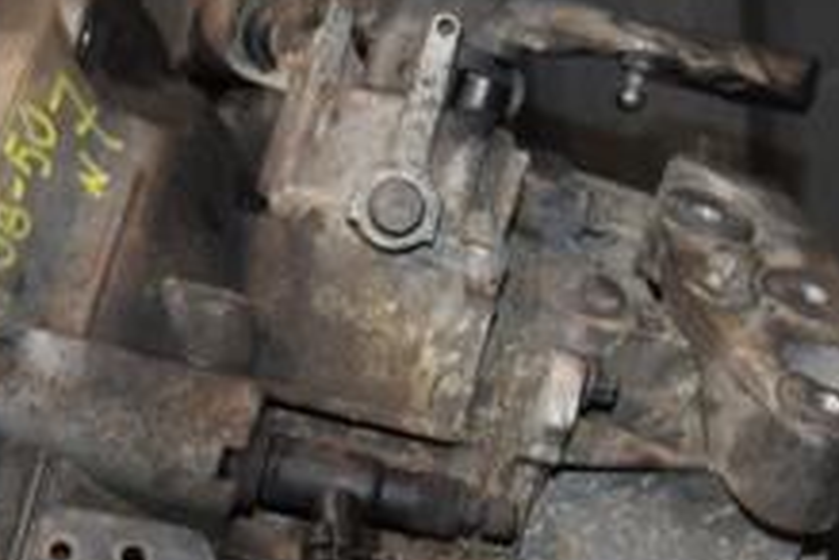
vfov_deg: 11.9
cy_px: 468
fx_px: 2680
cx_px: 356
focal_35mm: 115
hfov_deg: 17.8
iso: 800
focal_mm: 28
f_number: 5
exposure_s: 1/60
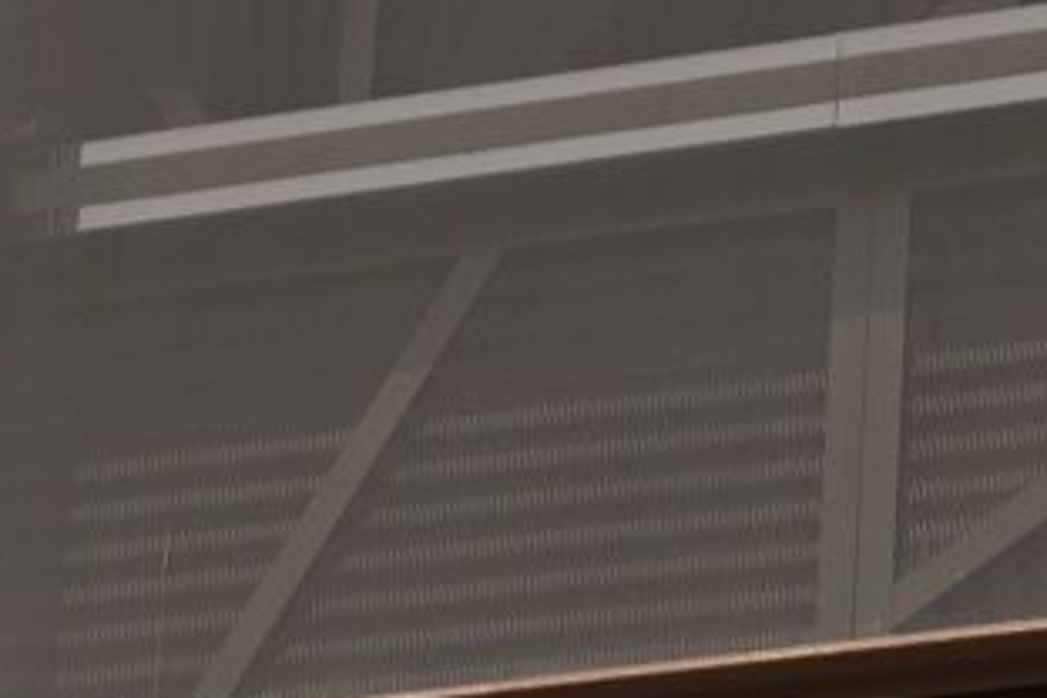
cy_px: -1045
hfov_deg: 5.3
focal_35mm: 385
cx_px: -50
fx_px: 11196
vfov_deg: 3.5
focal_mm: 40
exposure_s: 1/640
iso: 100
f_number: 6.3
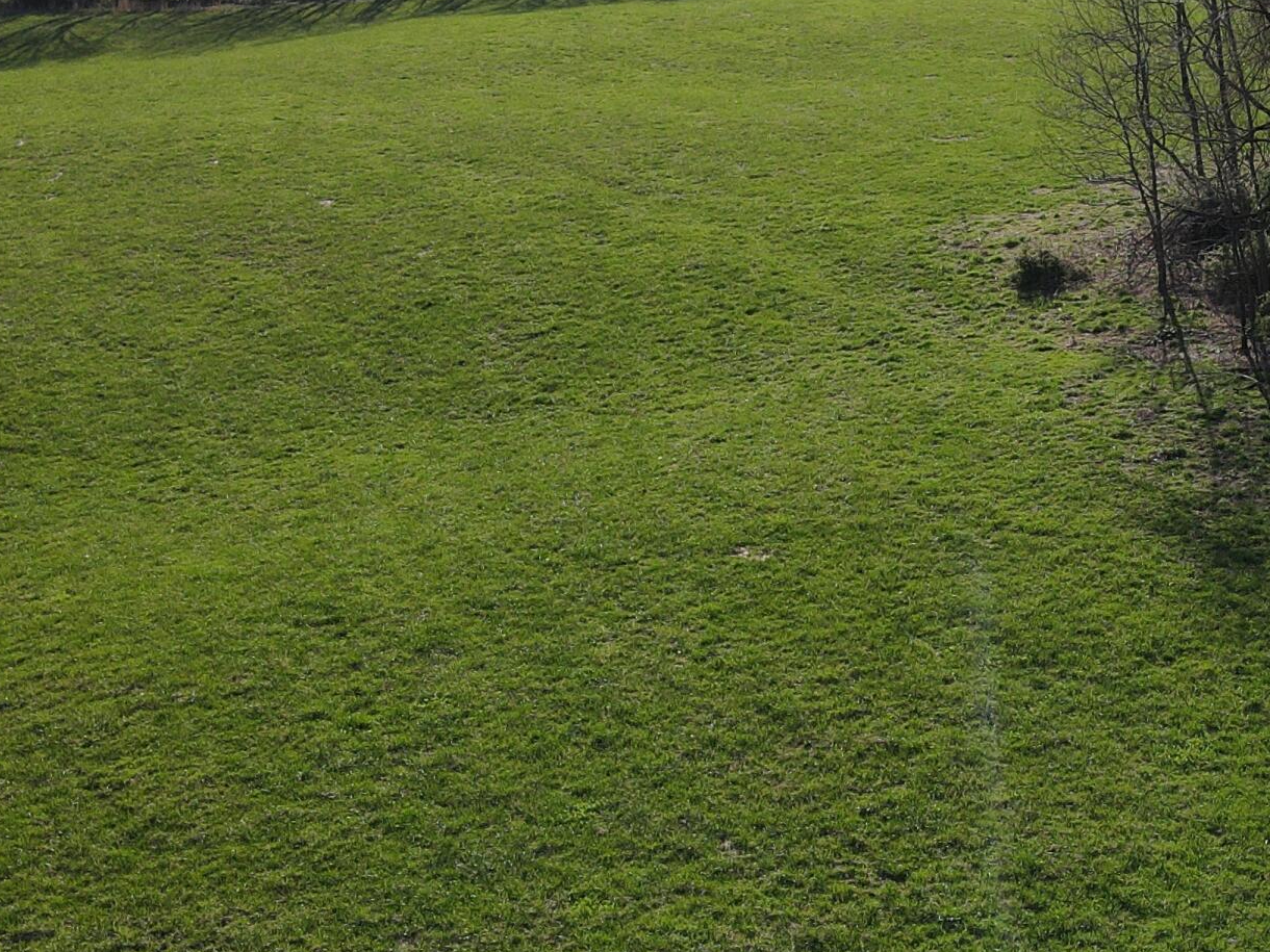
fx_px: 2165
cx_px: 983
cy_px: 512
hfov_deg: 32.0
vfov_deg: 24.8
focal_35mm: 59
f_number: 2.8
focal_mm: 4.5
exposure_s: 1/725
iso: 100
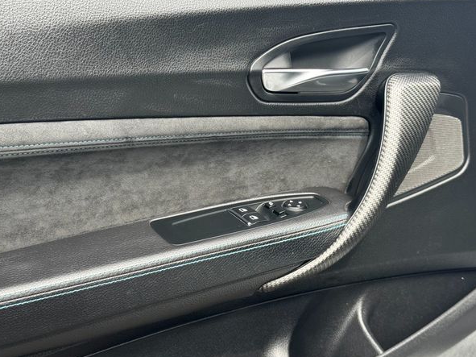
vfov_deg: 28.0
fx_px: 715
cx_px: 249
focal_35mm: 52
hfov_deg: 36.8
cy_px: 174
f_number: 1.78
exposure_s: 1/349
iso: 64
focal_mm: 6.76
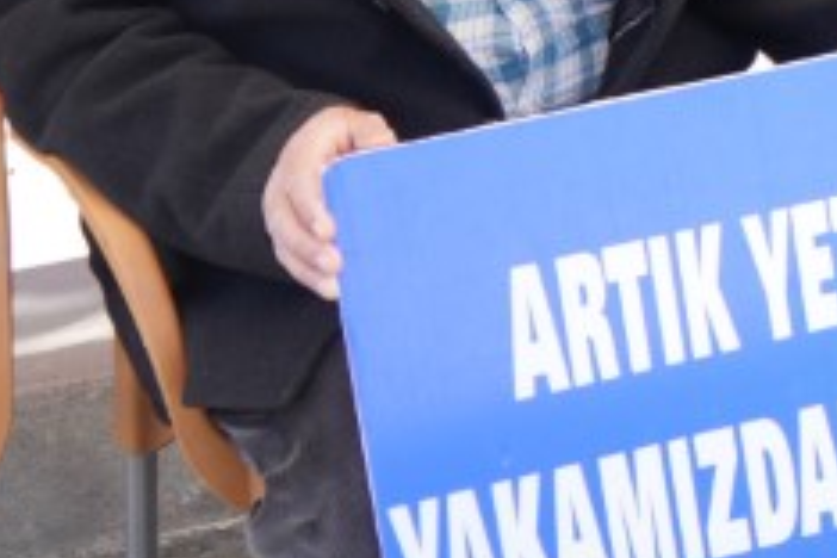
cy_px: -225
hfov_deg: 10.8
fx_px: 3999
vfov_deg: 7.9
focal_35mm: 172
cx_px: 1753
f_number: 4
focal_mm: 35
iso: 100
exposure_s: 1/100
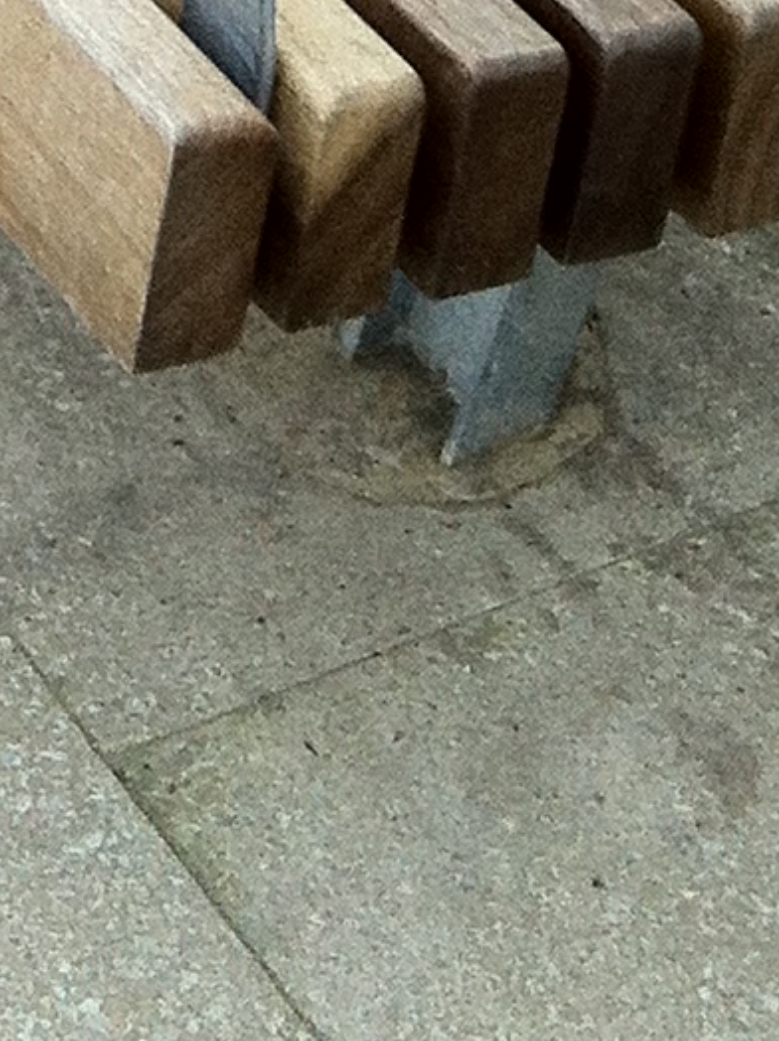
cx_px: -306
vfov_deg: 10.3
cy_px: -1256
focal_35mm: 173
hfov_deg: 8.4
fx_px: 5199
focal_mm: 3.85
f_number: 2.8
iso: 80
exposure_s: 1/120
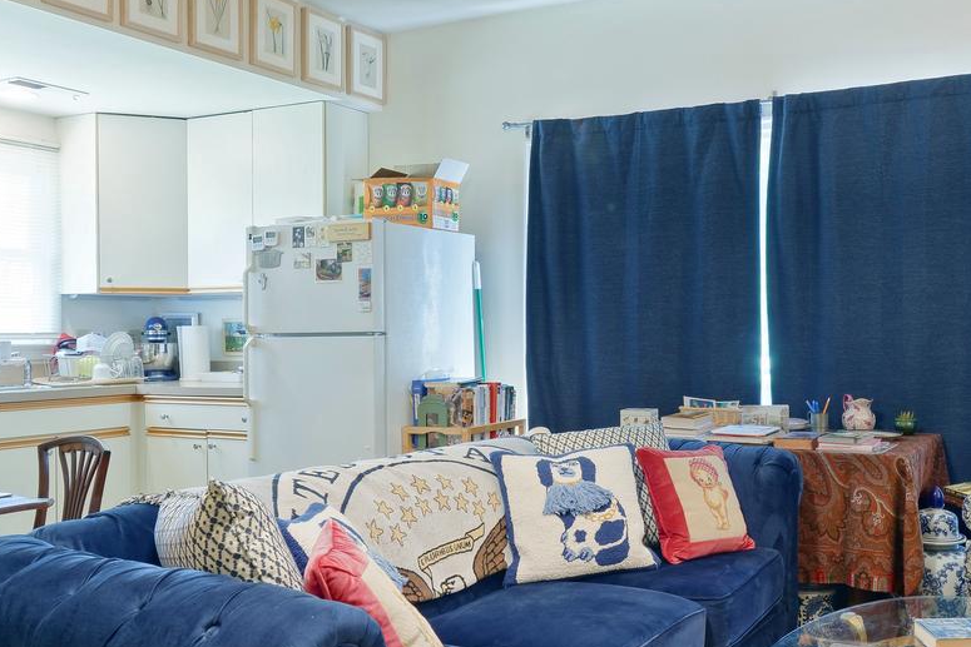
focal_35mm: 37
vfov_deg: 35.9
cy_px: 348
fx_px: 998
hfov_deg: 50.7
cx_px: 663
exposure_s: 1/15
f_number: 9
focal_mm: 14
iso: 400
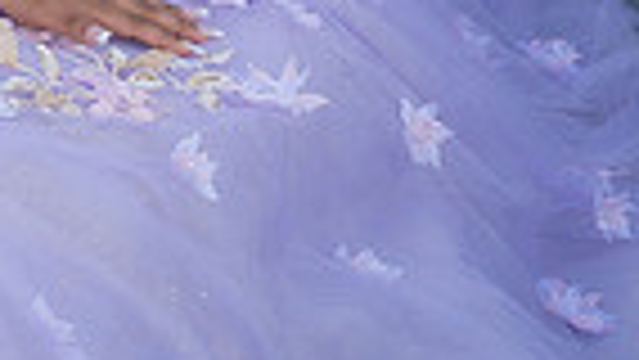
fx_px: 2170
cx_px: -612
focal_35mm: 128
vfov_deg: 8.7
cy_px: -470
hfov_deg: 14.2
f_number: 2.8
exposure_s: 1/800
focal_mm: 20
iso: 125
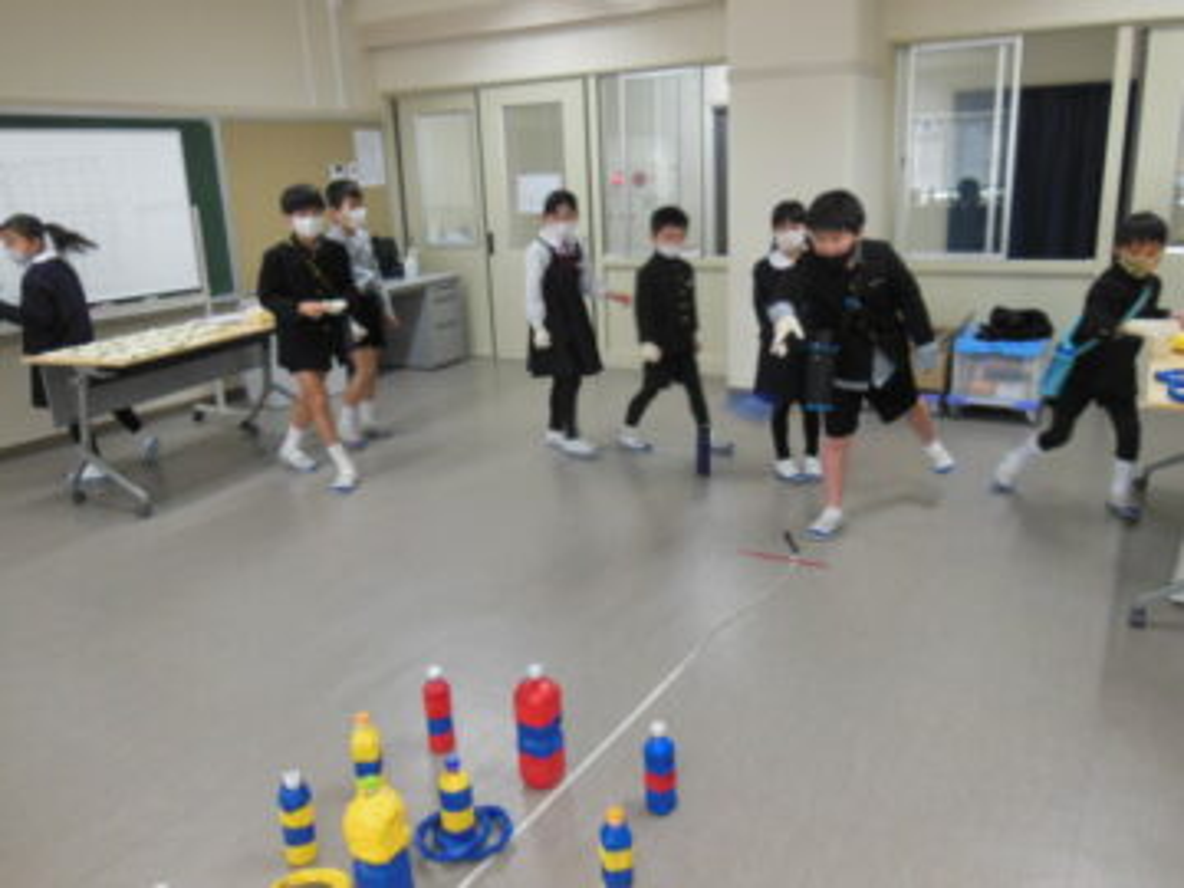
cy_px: 444
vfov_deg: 48.2
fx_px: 992
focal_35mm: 29
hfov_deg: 61.7
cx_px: 592
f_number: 3.7
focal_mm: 5.2
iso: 160
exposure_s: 1/30
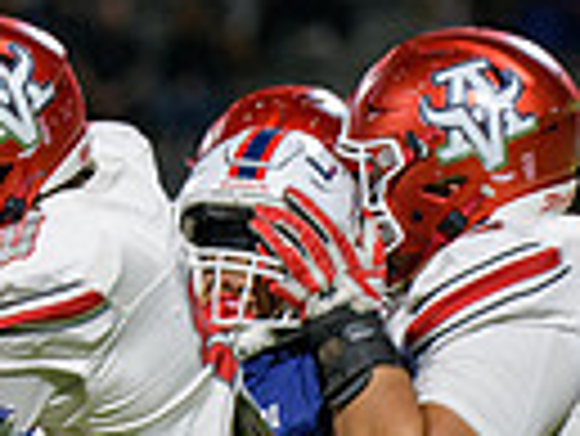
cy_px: 596
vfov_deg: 2.2
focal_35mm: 690
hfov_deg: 2.9
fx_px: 11572
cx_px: -220
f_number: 2.8
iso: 2000
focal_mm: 160
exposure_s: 1/250
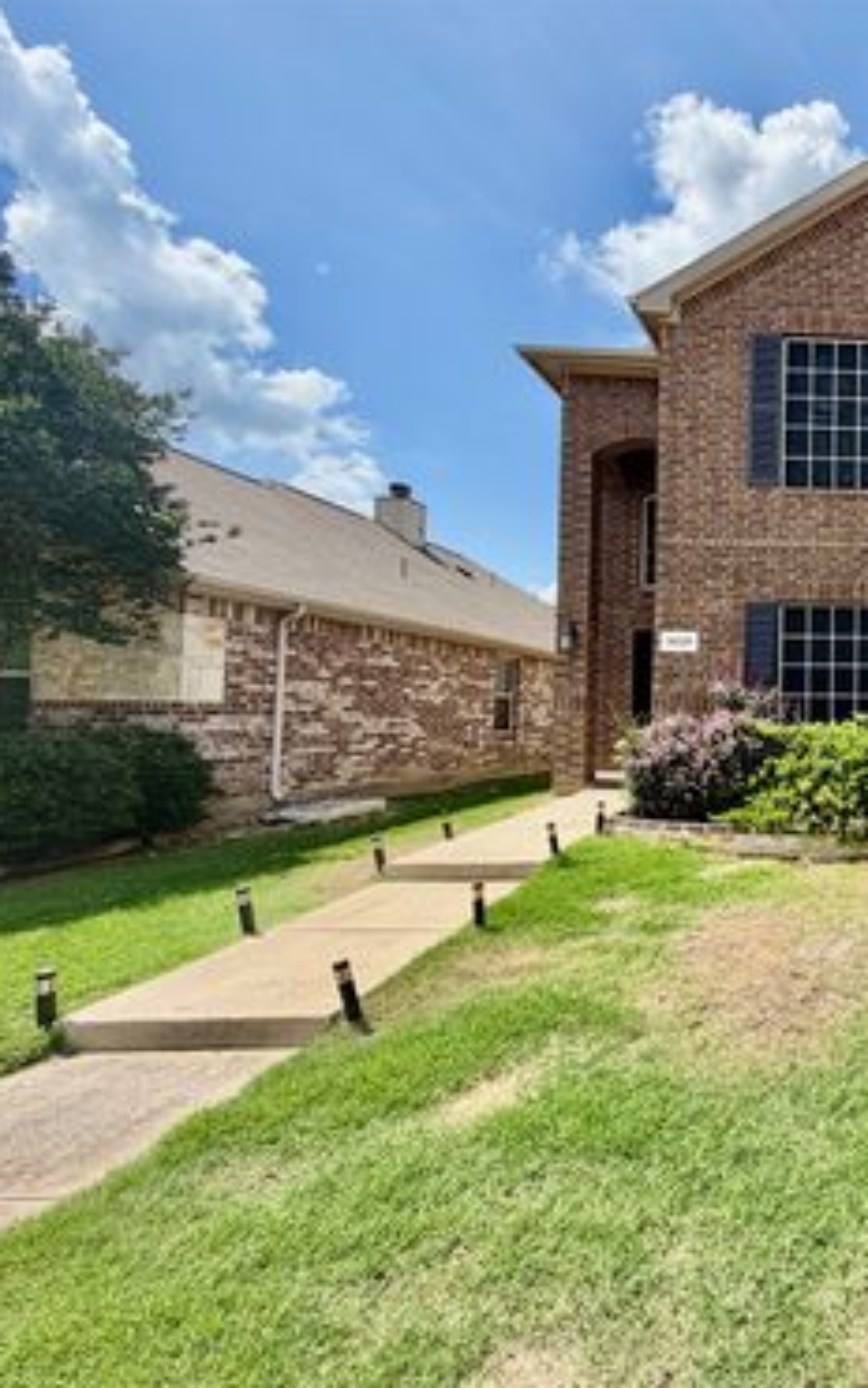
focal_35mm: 20
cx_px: 917
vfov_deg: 85.1
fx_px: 757
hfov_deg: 46.8
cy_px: 690
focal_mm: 2.22
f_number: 2.2
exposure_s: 1/770
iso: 32
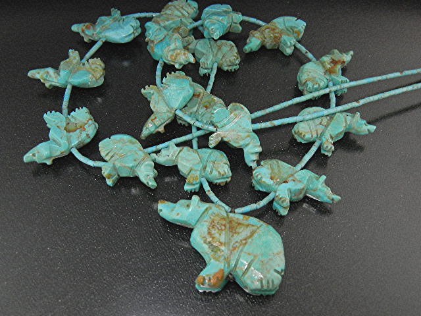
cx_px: 210
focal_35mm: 39
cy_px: 158
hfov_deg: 47.9
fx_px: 474
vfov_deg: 36.8
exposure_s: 1/30
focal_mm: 7.1
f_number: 7.4
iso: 800
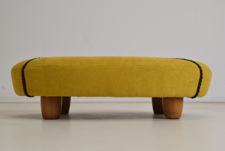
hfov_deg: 35.0
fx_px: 357
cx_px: 112
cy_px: 76
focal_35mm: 57
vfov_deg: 23.8
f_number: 22
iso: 1600
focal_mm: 38
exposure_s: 1/40
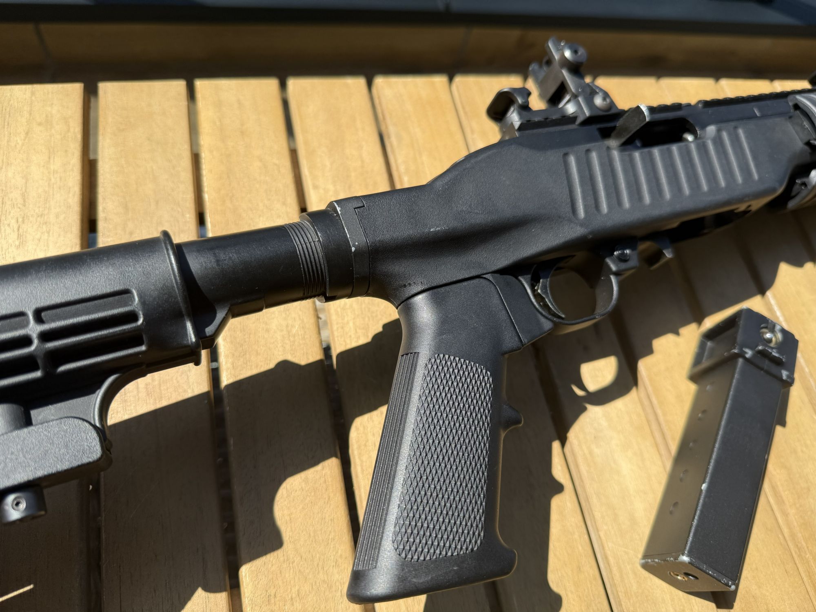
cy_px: 306
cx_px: 408
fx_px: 566
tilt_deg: -60.5
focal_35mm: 24
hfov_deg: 71.6
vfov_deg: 56.8
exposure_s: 1/2801
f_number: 1.78
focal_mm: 6.76
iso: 80
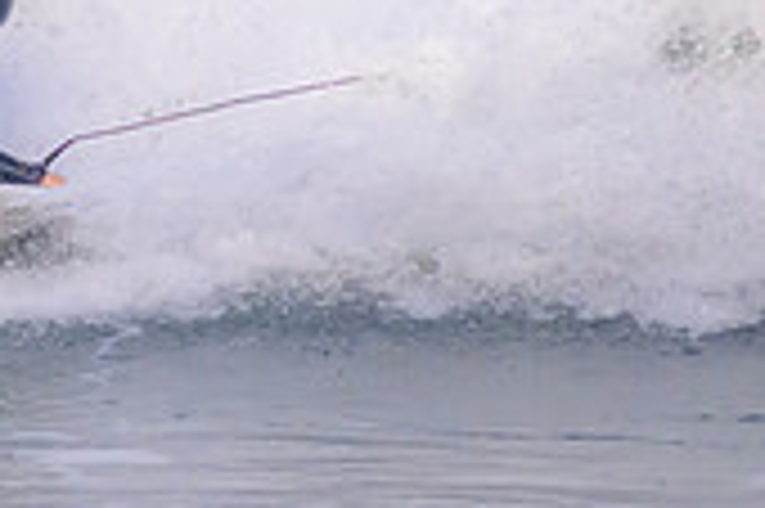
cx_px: -405
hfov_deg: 0.7
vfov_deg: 0.5
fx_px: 60524
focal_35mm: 2851
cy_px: -146
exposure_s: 1/2000
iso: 4000
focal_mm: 800
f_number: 11
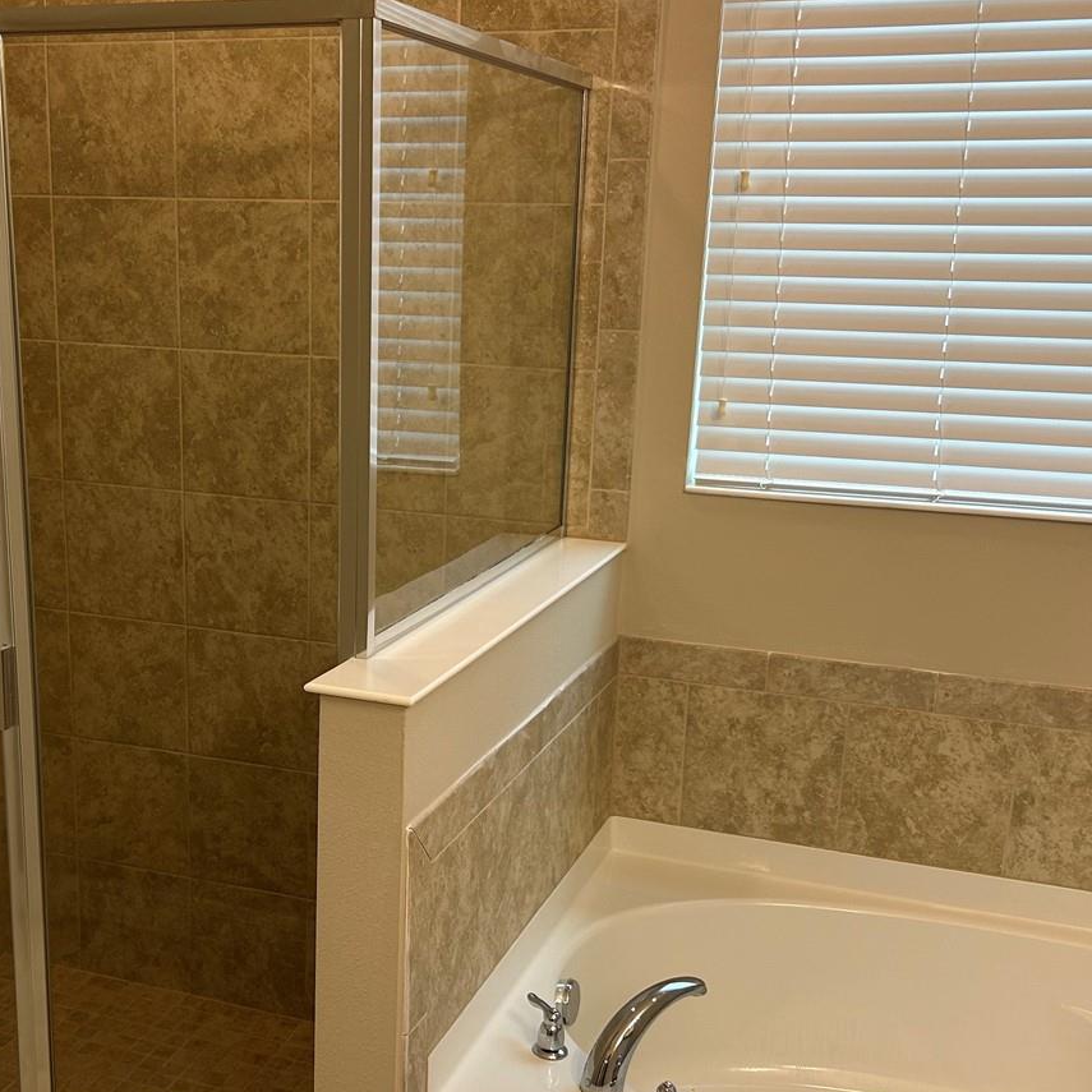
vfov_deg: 39.0
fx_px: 1535
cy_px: 642
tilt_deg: -15.2
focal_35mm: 43
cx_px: 397
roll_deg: -1.0
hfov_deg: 38.9
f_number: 1.5
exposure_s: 1/60
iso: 80
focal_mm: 5.7
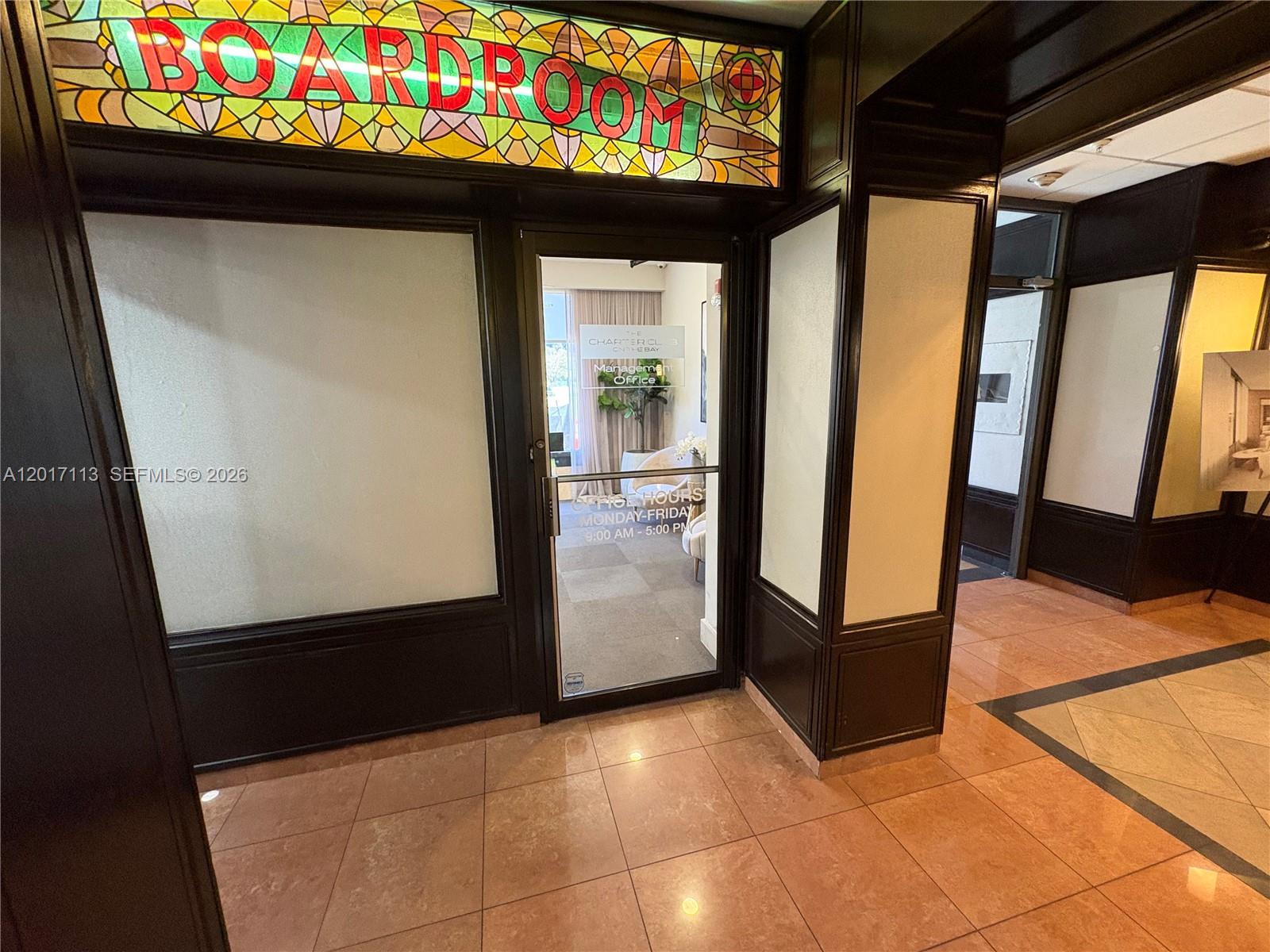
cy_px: 476
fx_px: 514
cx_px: 635
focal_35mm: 14
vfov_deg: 85.7
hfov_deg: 102.1
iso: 500
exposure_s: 1/60
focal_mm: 2.22
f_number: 2.2
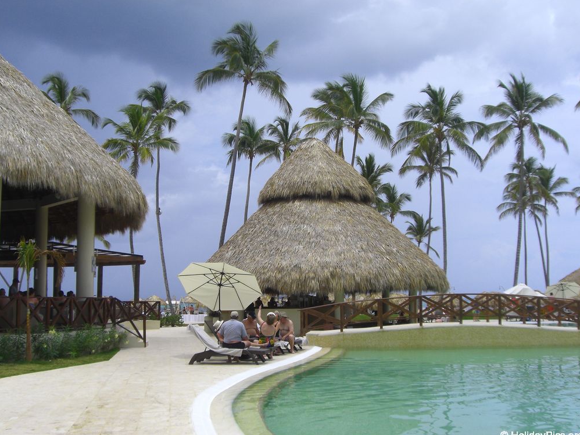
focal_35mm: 39
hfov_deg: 47.9
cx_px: 287
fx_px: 653
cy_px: 222
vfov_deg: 36.8
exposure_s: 1/160
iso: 64
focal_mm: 6.2
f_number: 8
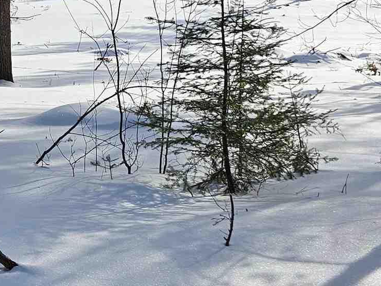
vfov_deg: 14.8
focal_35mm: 96
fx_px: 1057
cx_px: -279
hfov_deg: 17.2
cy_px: -69
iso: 10
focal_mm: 6.3
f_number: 1.7
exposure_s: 1/984
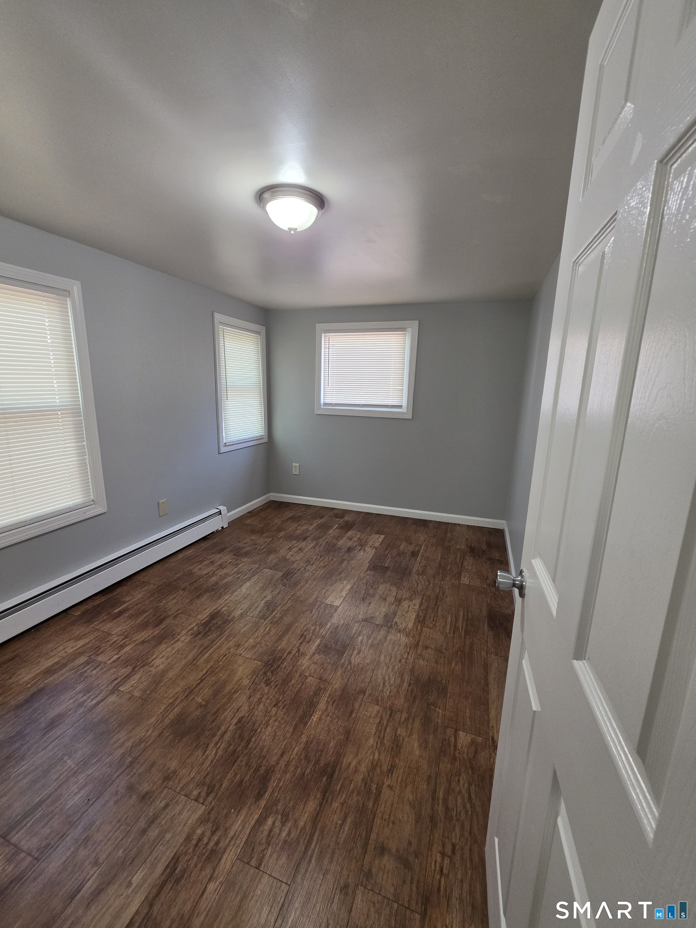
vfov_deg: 106.2
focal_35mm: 13
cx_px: 348
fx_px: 349
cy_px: 464
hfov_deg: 89.9
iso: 200
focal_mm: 2.2
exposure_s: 1/120
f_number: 1.9
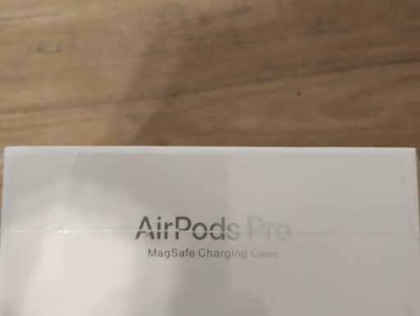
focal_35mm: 24
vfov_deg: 56.9
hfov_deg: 71.5
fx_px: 291
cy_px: 158
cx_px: 210
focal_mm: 3.94
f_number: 1.9
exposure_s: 1/20
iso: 640
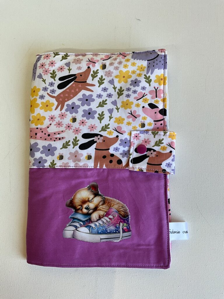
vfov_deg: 61.7
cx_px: 112
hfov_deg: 48.2
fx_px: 250
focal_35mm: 29
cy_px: 150
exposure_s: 1/100
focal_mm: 3
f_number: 1.8
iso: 25
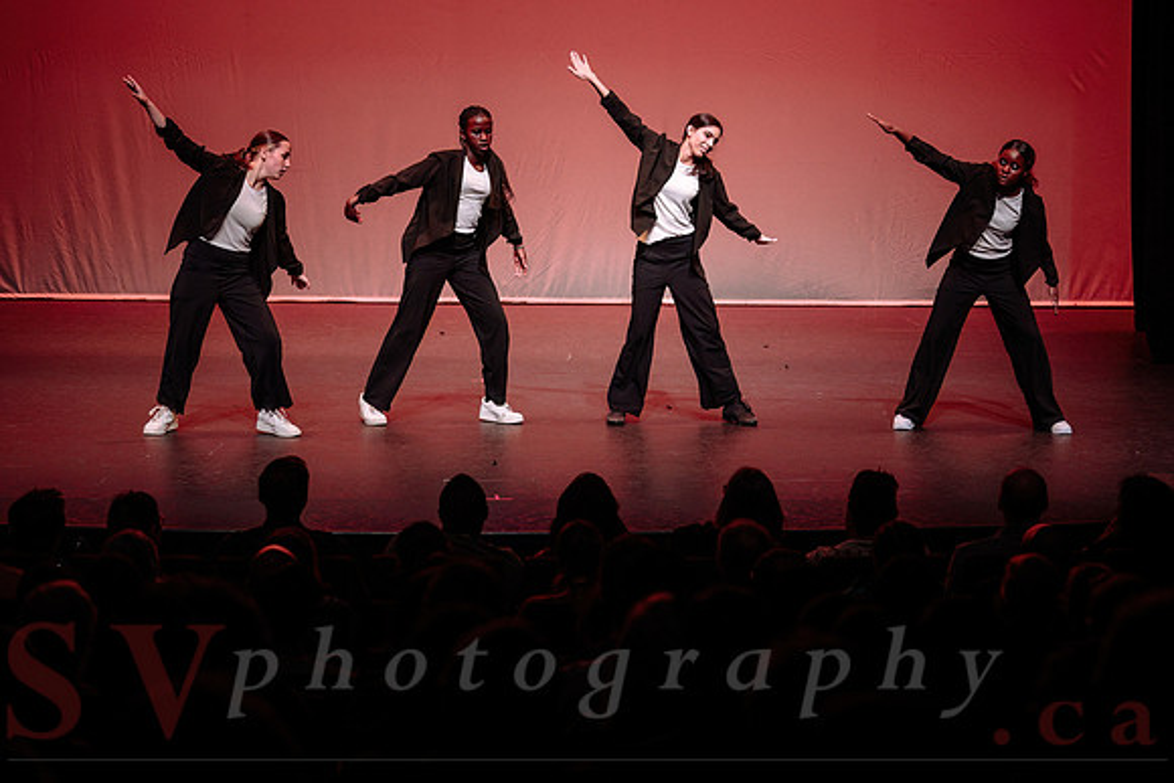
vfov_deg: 13.8
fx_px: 3246
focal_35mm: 100
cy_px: 325
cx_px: 687
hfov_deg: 20.5
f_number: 2.8
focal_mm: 85
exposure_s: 1/400
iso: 1250
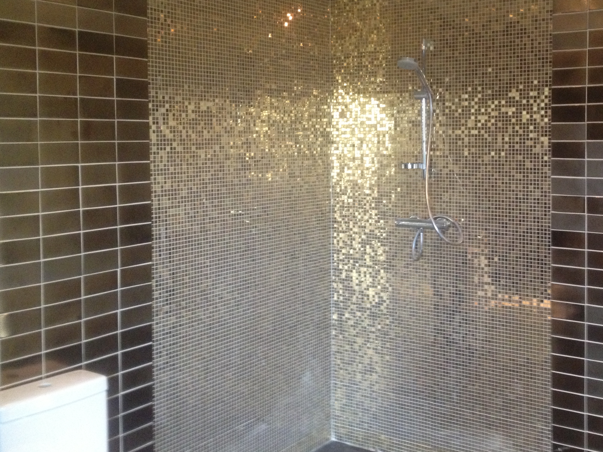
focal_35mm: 46
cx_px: 387
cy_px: 172
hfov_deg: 40.9
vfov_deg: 31.4
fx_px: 801
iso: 320
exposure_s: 1/20
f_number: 2.4
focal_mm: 4.28
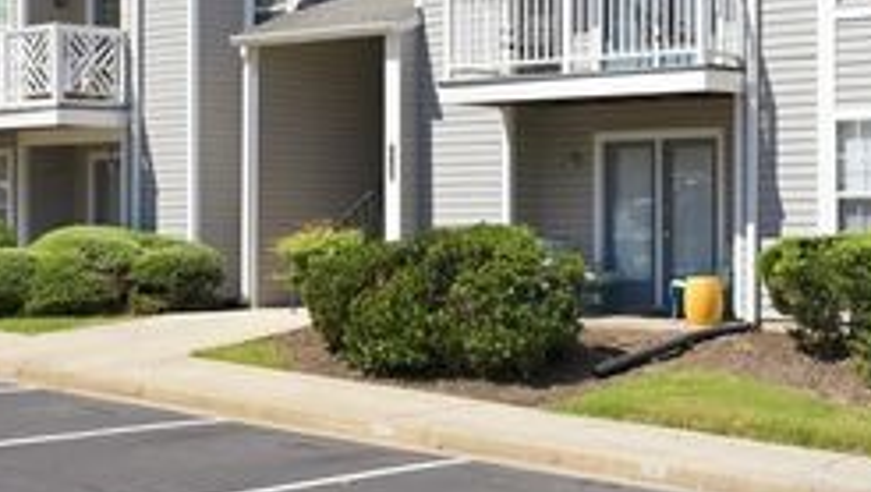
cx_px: 563
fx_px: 1597
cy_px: 44
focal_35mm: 69
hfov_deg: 30.3
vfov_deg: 17.3
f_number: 7.1
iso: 250
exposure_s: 1/400
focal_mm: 32.5
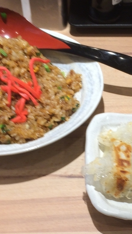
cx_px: 110
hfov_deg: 18.1
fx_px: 411
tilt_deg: -50.8
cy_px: 162
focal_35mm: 66
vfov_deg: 31.5
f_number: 2.2
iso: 50
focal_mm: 4.15
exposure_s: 1/60
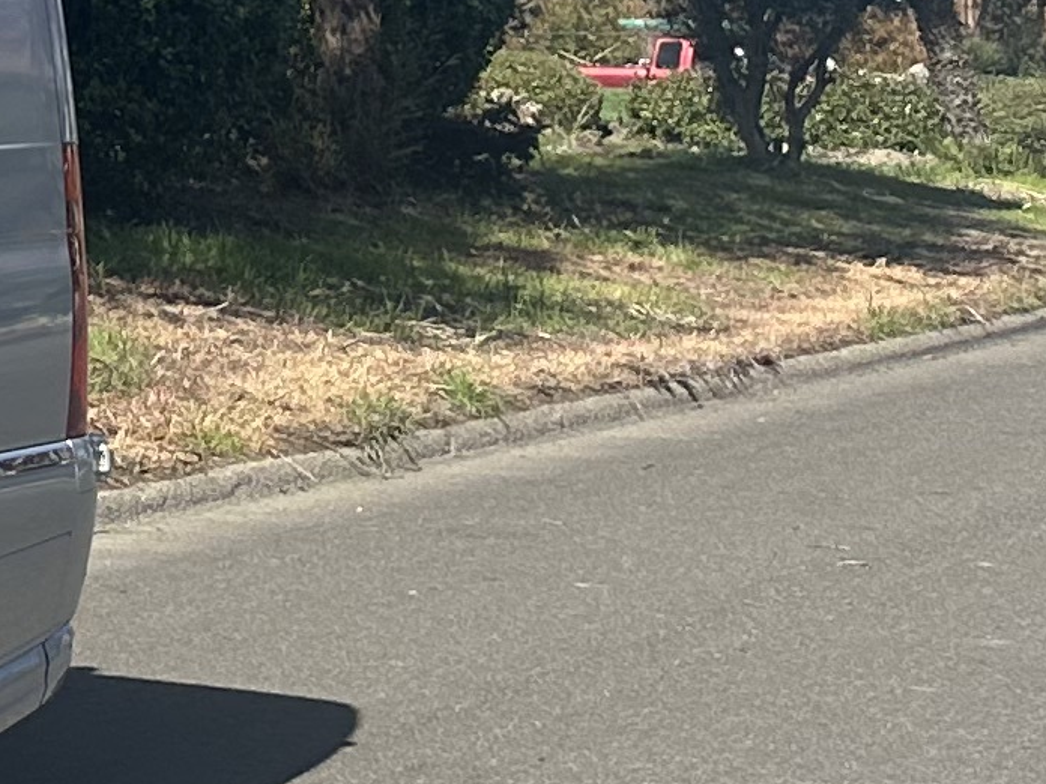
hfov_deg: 11.0
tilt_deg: +2.4
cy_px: -167
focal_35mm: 139
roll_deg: -0.4
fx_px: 4200
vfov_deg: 10.5
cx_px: -1758
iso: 80
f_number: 1.78
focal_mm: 6.86
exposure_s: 1/3058
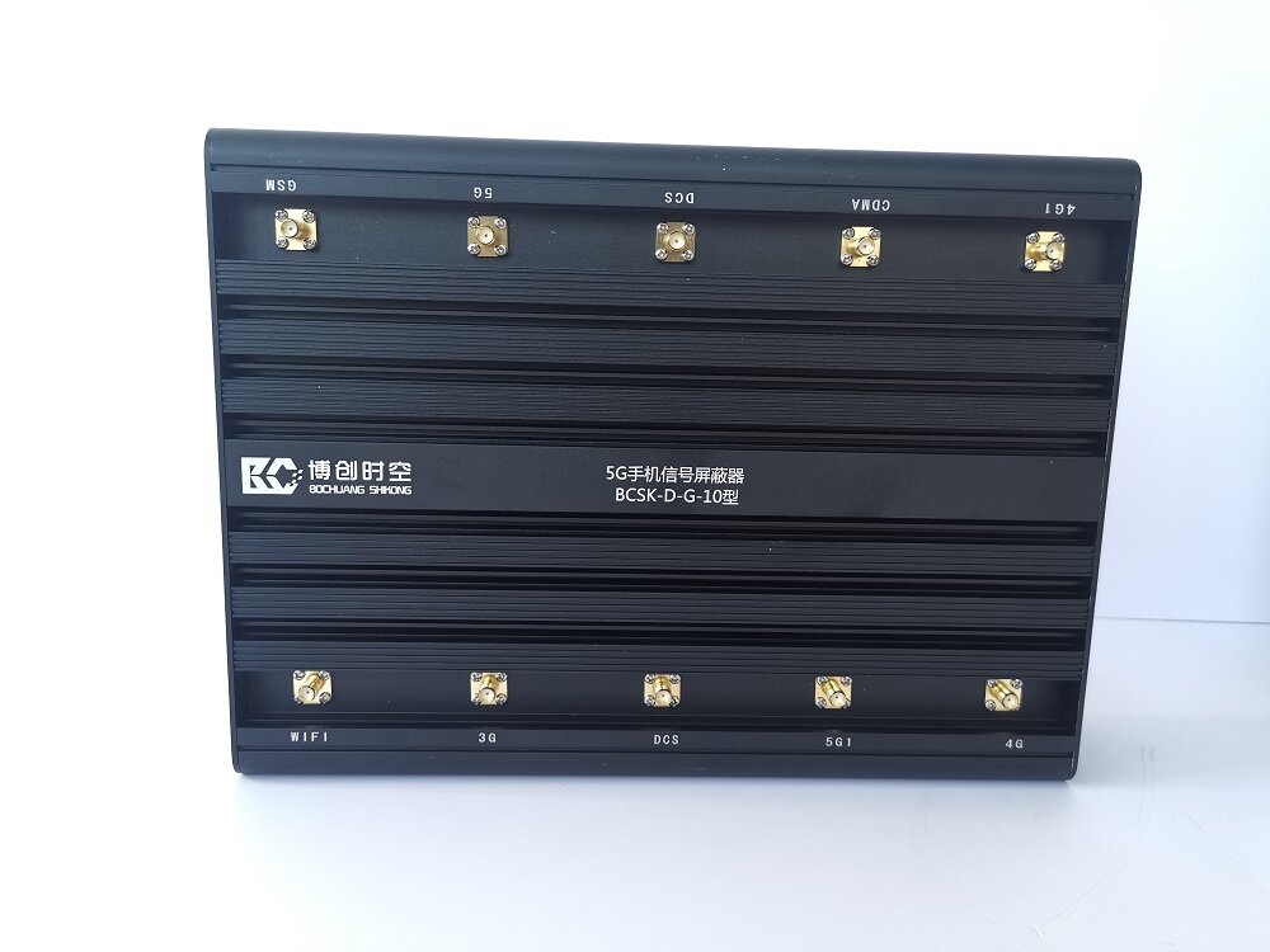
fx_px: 991
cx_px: 635
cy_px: 476
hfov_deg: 65.3
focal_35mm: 27
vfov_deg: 51.4
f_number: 1.8
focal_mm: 4.75
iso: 125
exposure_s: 1/100
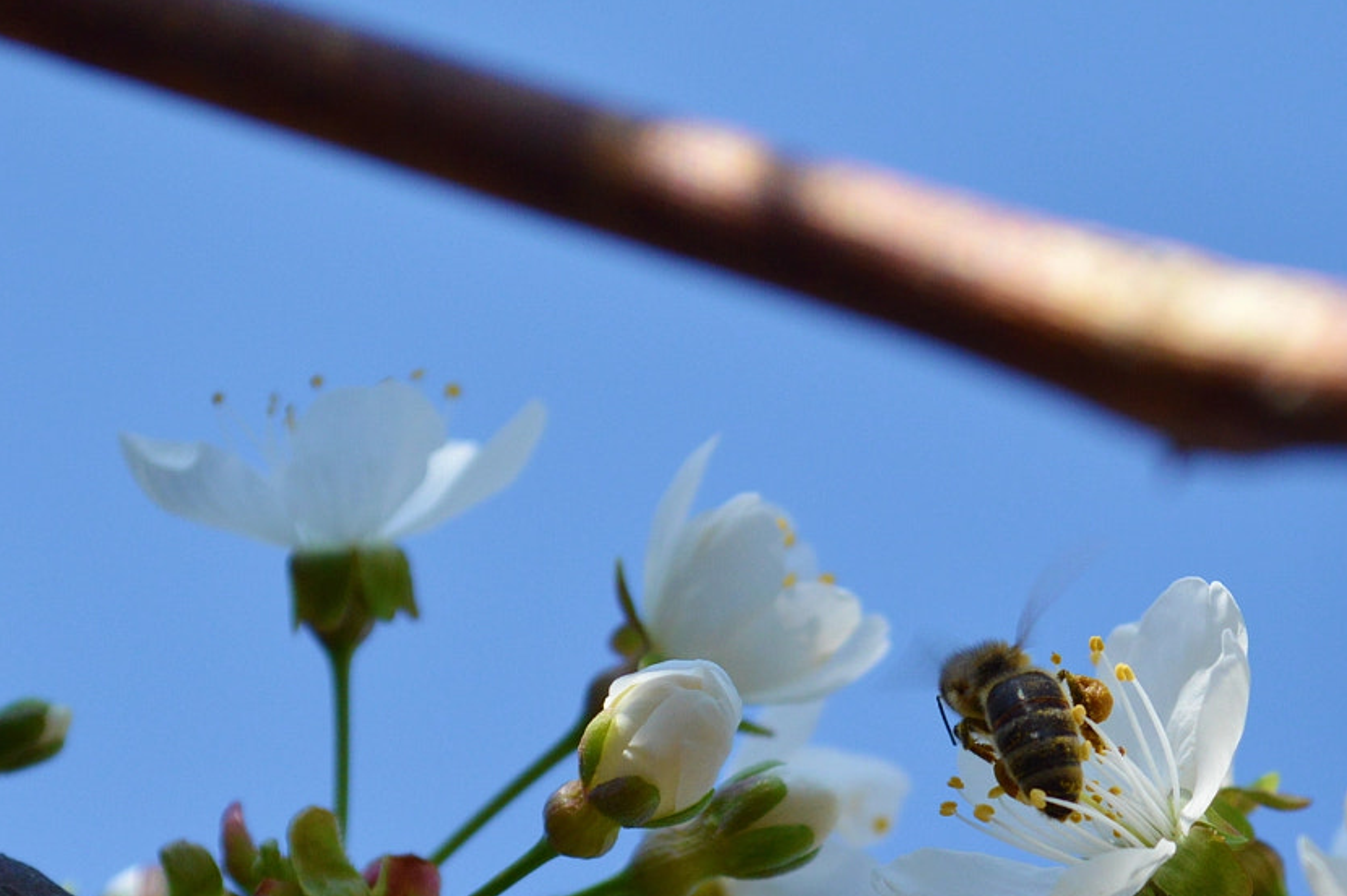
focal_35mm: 159
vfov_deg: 8.6
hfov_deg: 12.9
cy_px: 797
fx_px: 5943
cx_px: 959
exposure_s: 1/1250
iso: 400
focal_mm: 55
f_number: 7.1
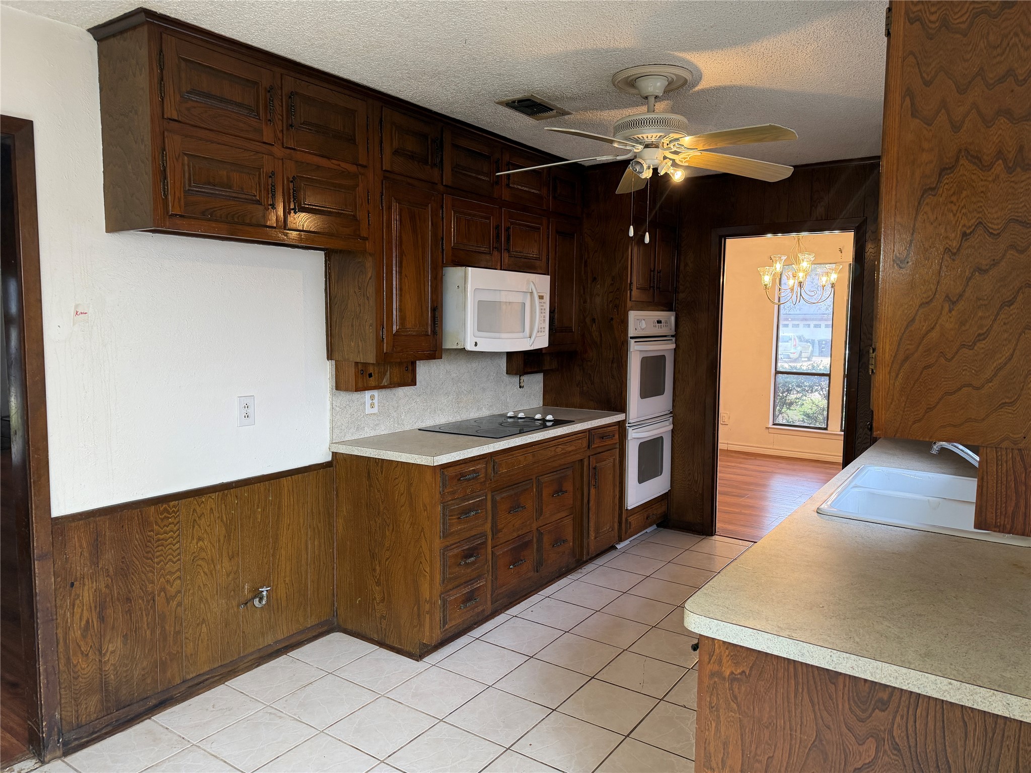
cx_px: 516
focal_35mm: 24
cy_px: 386
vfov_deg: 56.8
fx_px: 715
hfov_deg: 71.6
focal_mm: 6.76
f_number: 1.78
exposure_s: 1/120
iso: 200
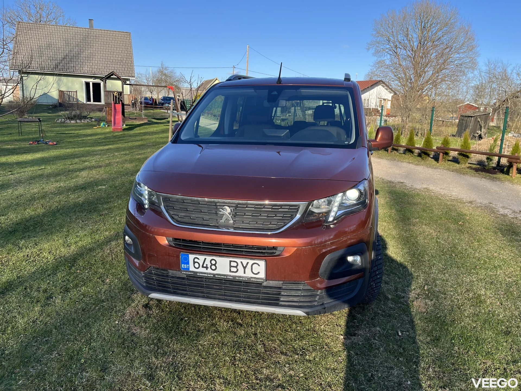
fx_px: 391
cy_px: 196
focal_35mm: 26
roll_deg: -2.6
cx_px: 260
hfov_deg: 67.3
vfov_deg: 53.1
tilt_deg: -11.9
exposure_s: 1/1096
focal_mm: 5.1
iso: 50
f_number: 1.6
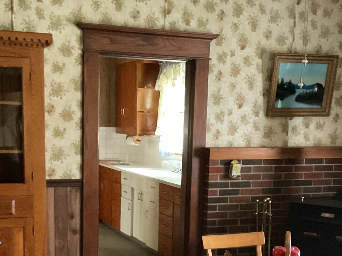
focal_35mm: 66
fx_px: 652
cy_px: 221
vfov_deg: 21.8
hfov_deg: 29.4
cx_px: 167
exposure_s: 1/30
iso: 500
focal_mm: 3
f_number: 1.8
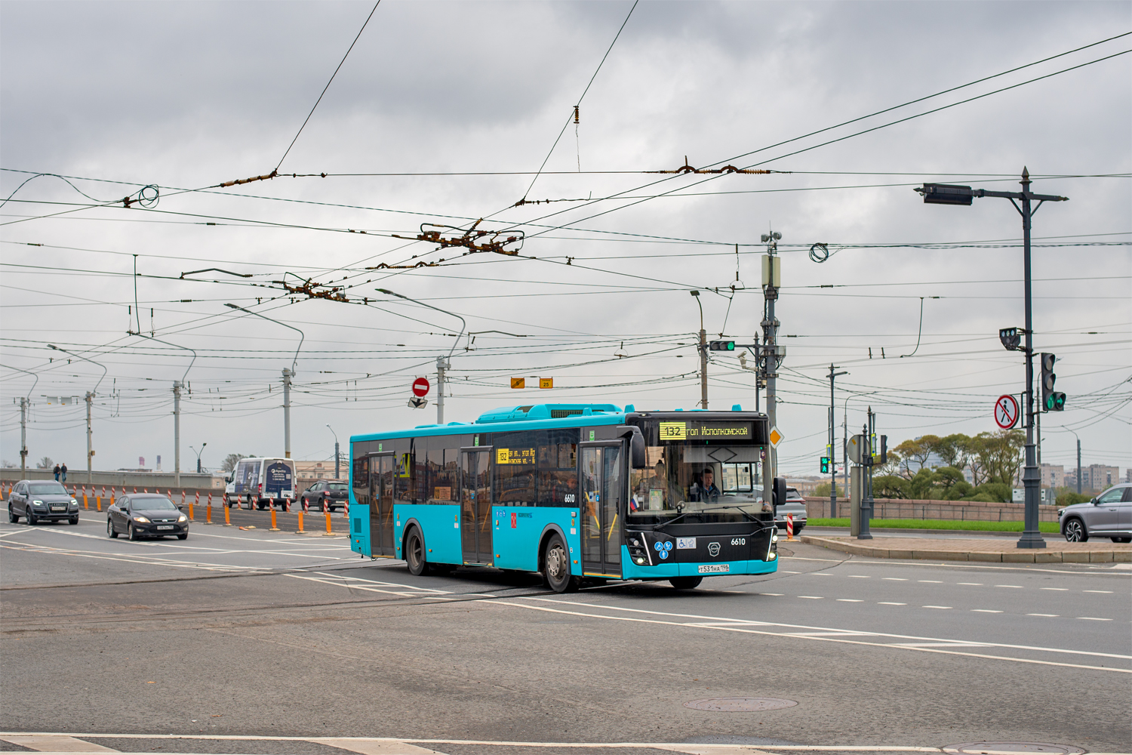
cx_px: 566
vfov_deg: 27.0
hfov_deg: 39.6
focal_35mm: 50
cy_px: 378
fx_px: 1572
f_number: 6.3
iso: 160
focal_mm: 50
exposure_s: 1/400
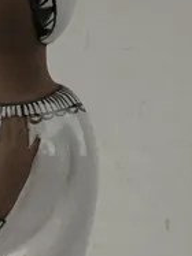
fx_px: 452
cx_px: 21
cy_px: 227
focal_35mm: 61
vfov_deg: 30.4
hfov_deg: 23.4
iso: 100
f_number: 2
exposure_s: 1/200
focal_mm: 3.33
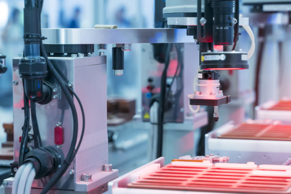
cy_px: 105
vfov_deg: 13.3
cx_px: 198
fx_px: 832
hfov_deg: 19.8
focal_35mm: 103
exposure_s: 1/320
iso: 1250
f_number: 4
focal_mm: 72
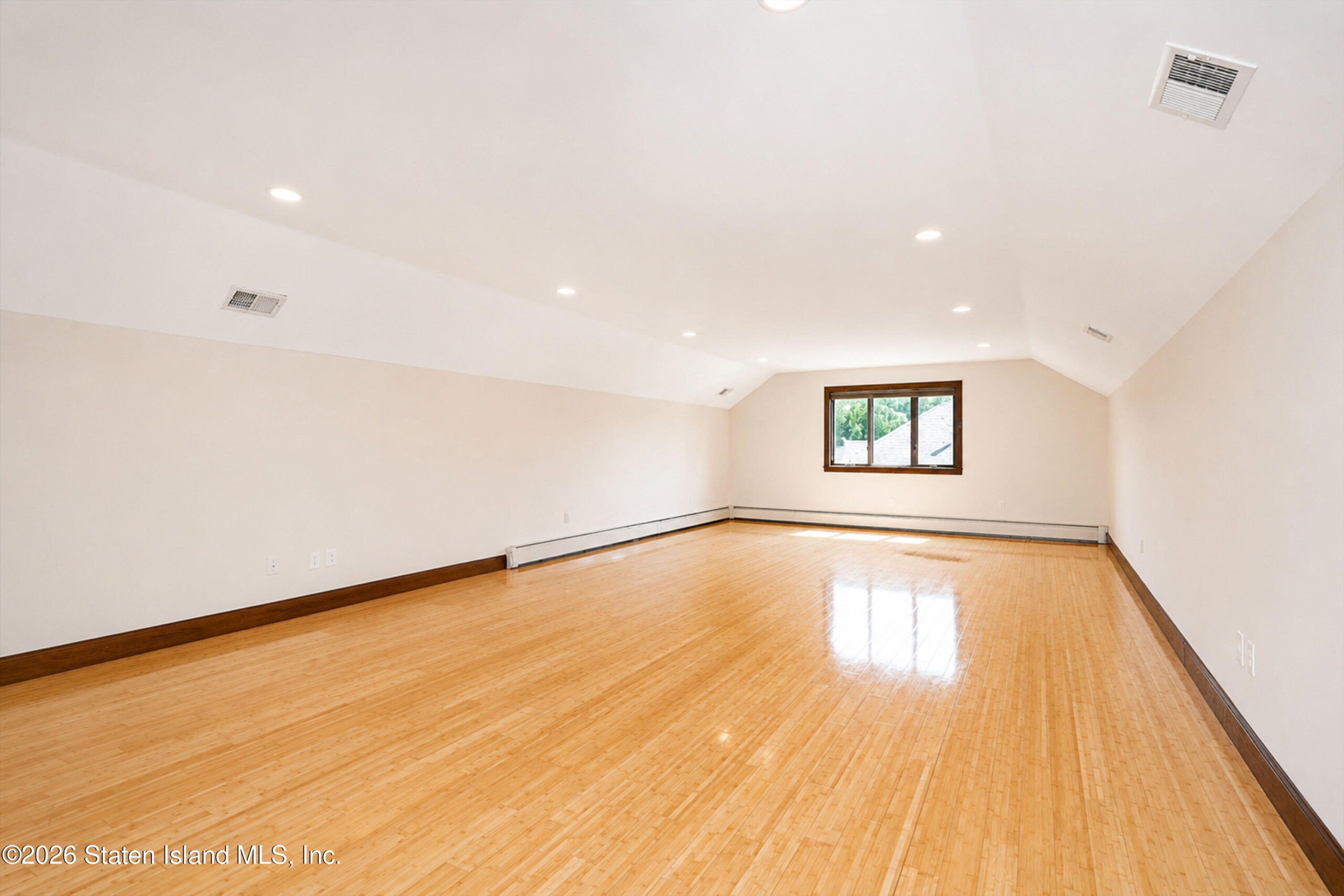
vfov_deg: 73.8
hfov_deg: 96.7
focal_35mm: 16
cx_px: 672
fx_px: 597
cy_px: 448
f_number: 4
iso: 64
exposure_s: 1/30
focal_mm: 16
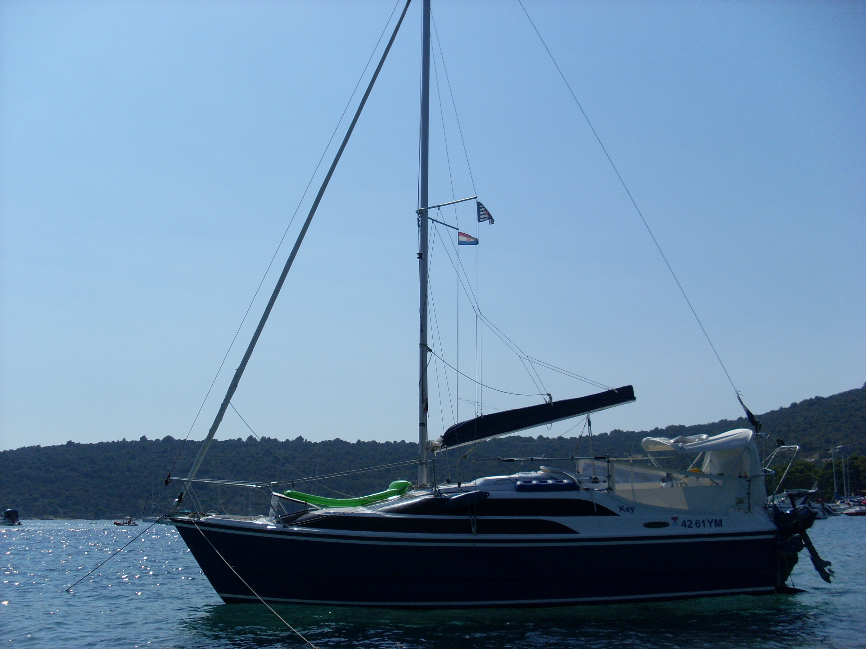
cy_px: 324
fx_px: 951
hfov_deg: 49.0
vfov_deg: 37.7
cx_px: 433
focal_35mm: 38
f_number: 7.7
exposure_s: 1/750
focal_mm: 6.3
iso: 80
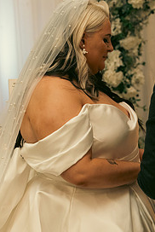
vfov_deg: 17.8
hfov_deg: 11.8
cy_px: 124
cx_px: 160
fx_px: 741
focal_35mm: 115
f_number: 3.5
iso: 2500
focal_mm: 54
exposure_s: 1/160
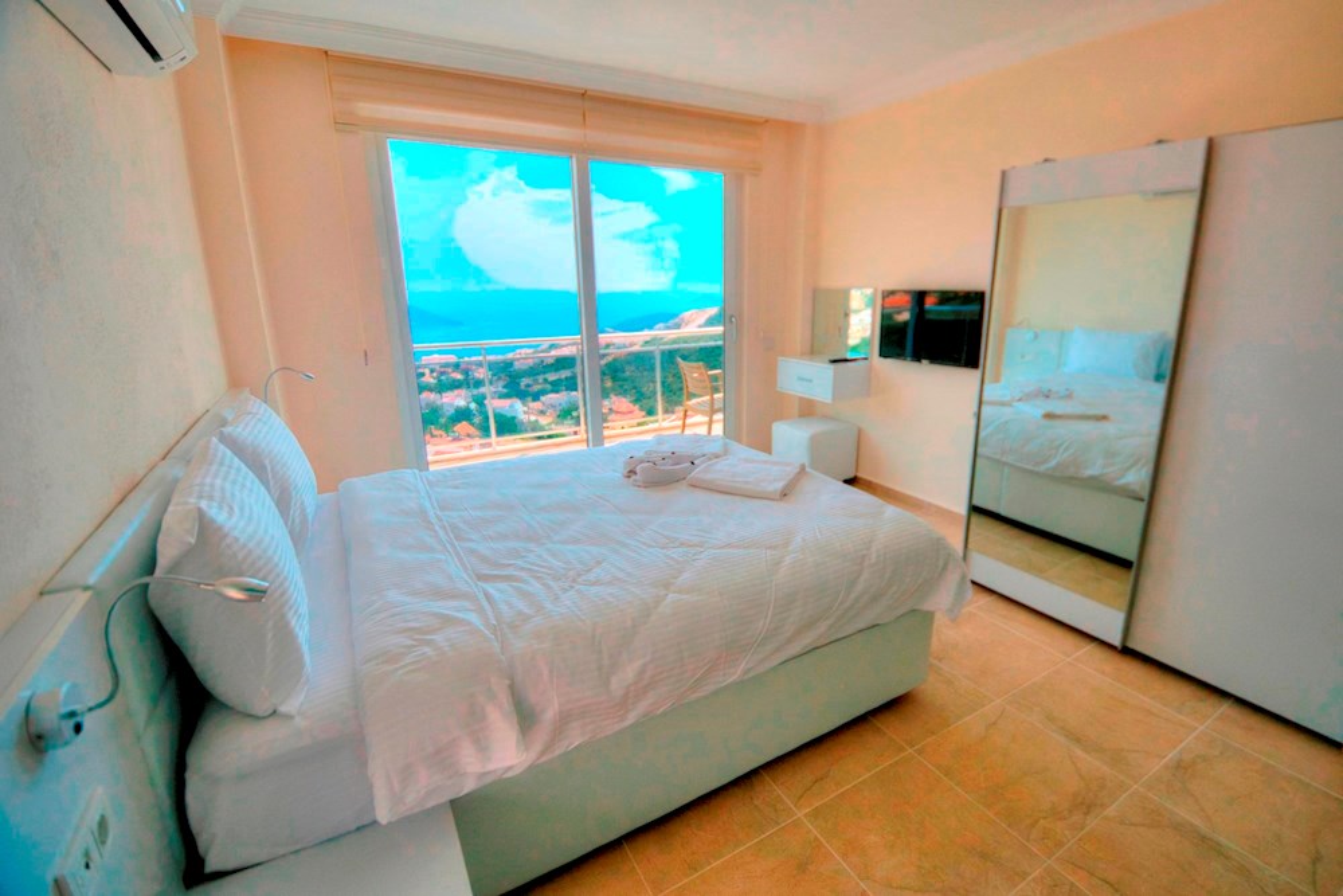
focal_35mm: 15
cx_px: 672
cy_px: 448
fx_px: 560
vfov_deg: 77.3
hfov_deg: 100.4
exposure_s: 1/800
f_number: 3.5
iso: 200
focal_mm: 10
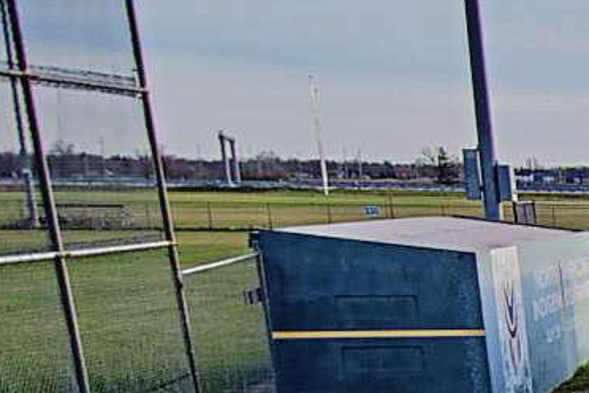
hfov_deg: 13.3
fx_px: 1485
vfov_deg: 14.2
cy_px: 561
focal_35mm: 91
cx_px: 1550
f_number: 2.8
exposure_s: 1/640
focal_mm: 11
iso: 100
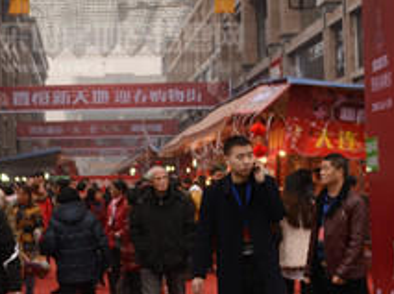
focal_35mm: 114
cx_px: 68
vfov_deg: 12.8
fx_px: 1295
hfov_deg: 17.1
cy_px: 28
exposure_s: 1/100
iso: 200
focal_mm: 28
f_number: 5
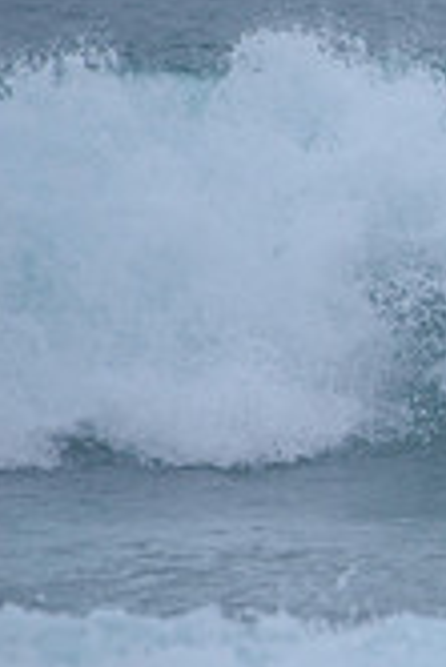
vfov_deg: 1.2
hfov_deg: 0.8
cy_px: 207
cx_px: 1085
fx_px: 32321
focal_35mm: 1743
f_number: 5.6
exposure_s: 1/2000
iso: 320
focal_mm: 500
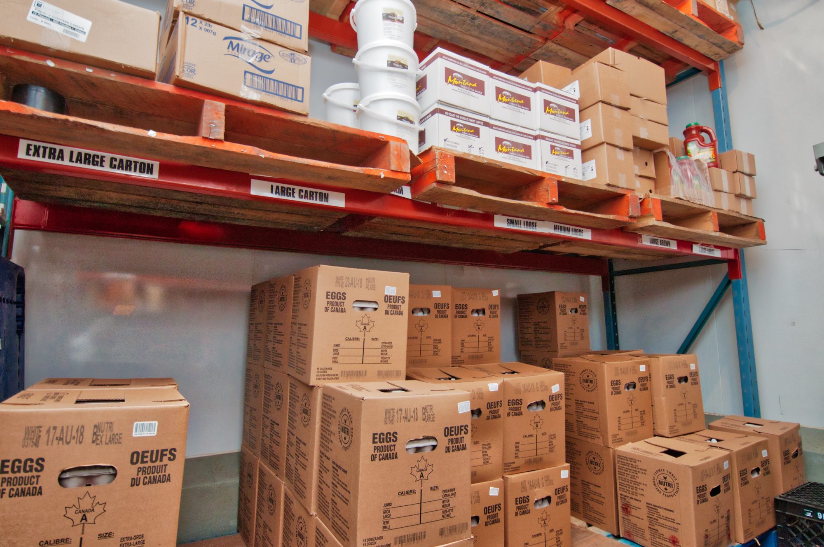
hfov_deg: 81.3
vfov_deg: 59.4
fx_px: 480
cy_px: 274
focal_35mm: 21
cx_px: 412
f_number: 5
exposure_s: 1/60
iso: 800
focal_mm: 14
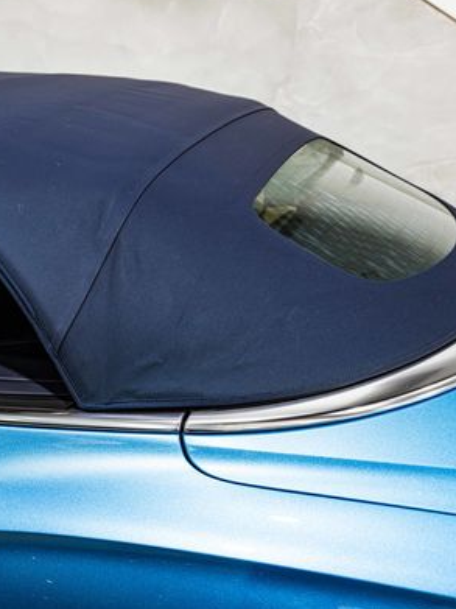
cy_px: 287
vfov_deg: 36.8
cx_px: 82
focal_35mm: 52
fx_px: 914
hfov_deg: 27.4
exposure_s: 1/30
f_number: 5
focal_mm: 33
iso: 1600
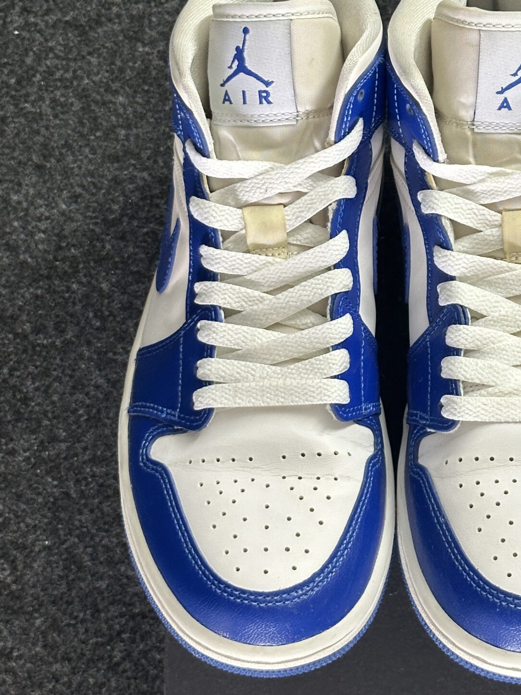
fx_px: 1706
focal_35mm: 85
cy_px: 285
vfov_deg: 23.0
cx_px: 369
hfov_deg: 17.3
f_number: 1.78
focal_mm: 6.86
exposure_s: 1/50
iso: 200
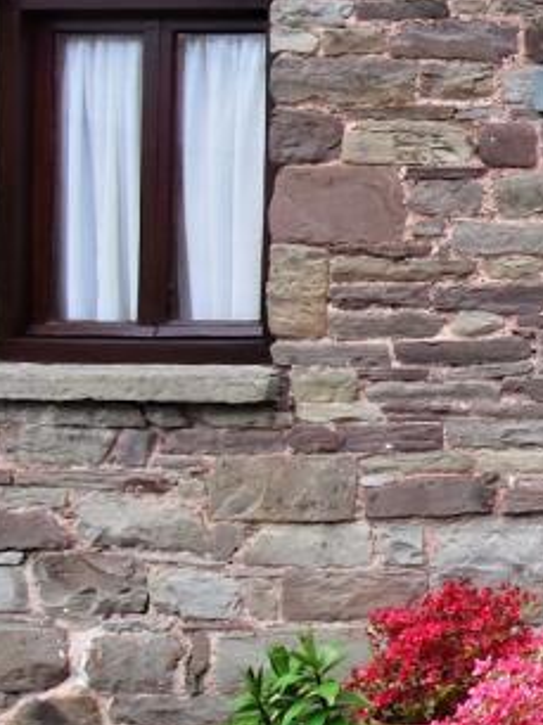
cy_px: 312
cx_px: 1088
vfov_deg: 33.2
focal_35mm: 58
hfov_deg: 17.7
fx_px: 1215
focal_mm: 12
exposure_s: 1/30
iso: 800
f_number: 22
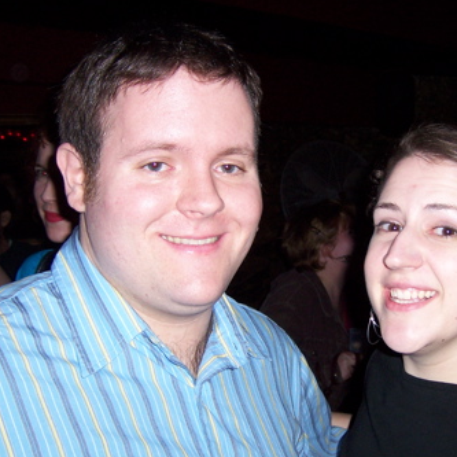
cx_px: 318
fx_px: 762
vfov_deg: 33.3
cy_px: 261
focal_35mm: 51
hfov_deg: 33.0
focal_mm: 6.2
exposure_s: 1/60
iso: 125
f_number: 2.8
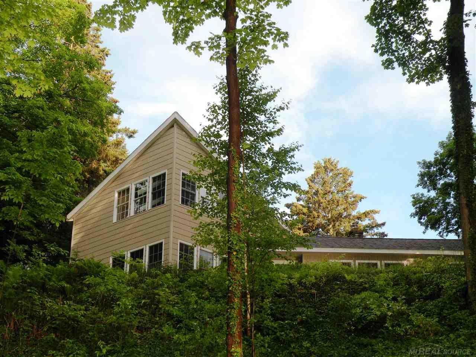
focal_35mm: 56
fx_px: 770
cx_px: 238
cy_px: 178
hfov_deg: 34.3
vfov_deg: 26.1
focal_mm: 9.8
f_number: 4.5
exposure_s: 1/169
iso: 94
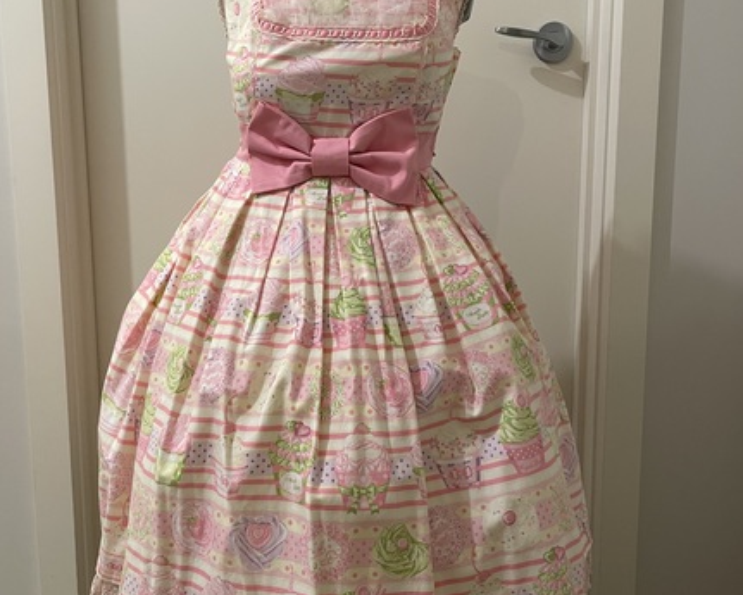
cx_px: 348
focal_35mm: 38
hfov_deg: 47.9
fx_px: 836
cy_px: 273
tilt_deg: -8.4
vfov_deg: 39.1
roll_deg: +0.4
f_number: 1.6
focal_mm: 4.2
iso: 160
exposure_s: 1/50
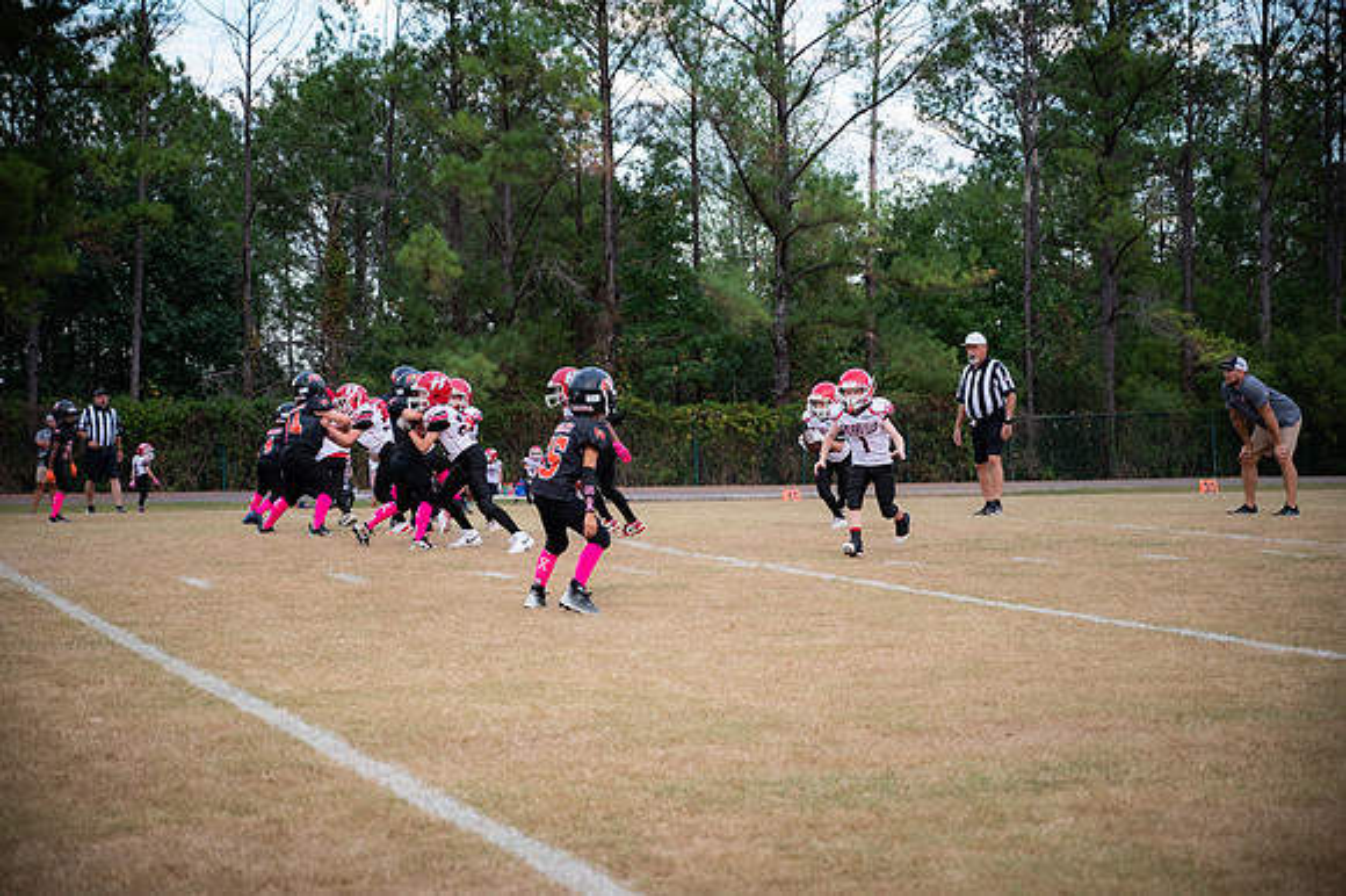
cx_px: 673
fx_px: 2616
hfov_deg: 28.9
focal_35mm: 70
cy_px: 448
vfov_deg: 19.4
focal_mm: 70
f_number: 4
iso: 1250
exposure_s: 1/640
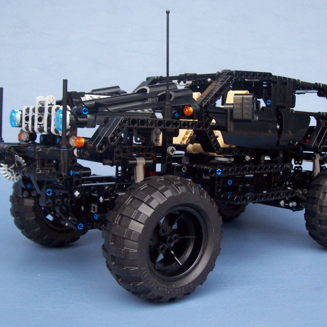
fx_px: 470
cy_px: 163
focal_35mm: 44
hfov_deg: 38.3
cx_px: 184
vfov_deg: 38.3
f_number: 2.8
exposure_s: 1/8
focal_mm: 5.6
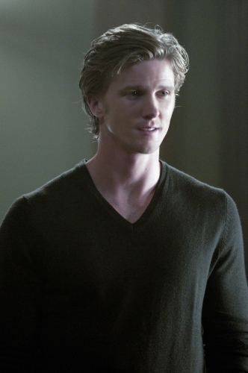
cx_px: 124
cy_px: 186
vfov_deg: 8.1
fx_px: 2642
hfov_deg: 5.4
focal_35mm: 255
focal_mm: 170
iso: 800
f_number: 2.8
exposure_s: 1/60
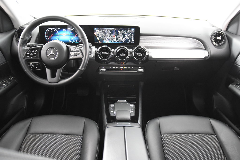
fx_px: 170
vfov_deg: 50.4
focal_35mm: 26
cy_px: 80
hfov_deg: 70.4
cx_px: 120
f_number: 2.8
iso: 6400
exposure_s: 1/25
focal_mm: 17
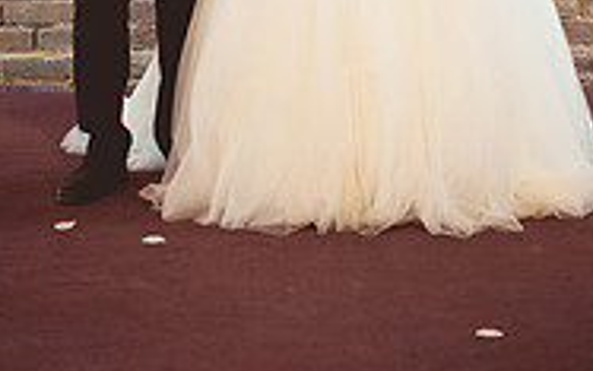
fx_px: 2522
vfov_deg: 8.3
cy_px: -116
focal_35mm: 156
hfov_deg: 13.4
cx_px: 285
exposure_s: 1/100
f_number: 2.5
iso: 640
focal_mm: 35
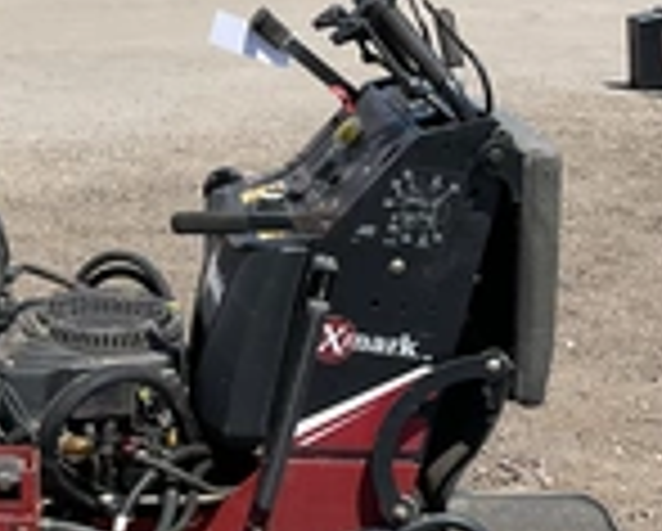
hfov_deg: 24.4
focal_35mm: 77
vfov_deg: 19.6
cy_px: 482
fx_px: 1511
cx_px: 149
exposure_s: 1/1451
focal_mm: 3
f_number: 1.8
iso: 25
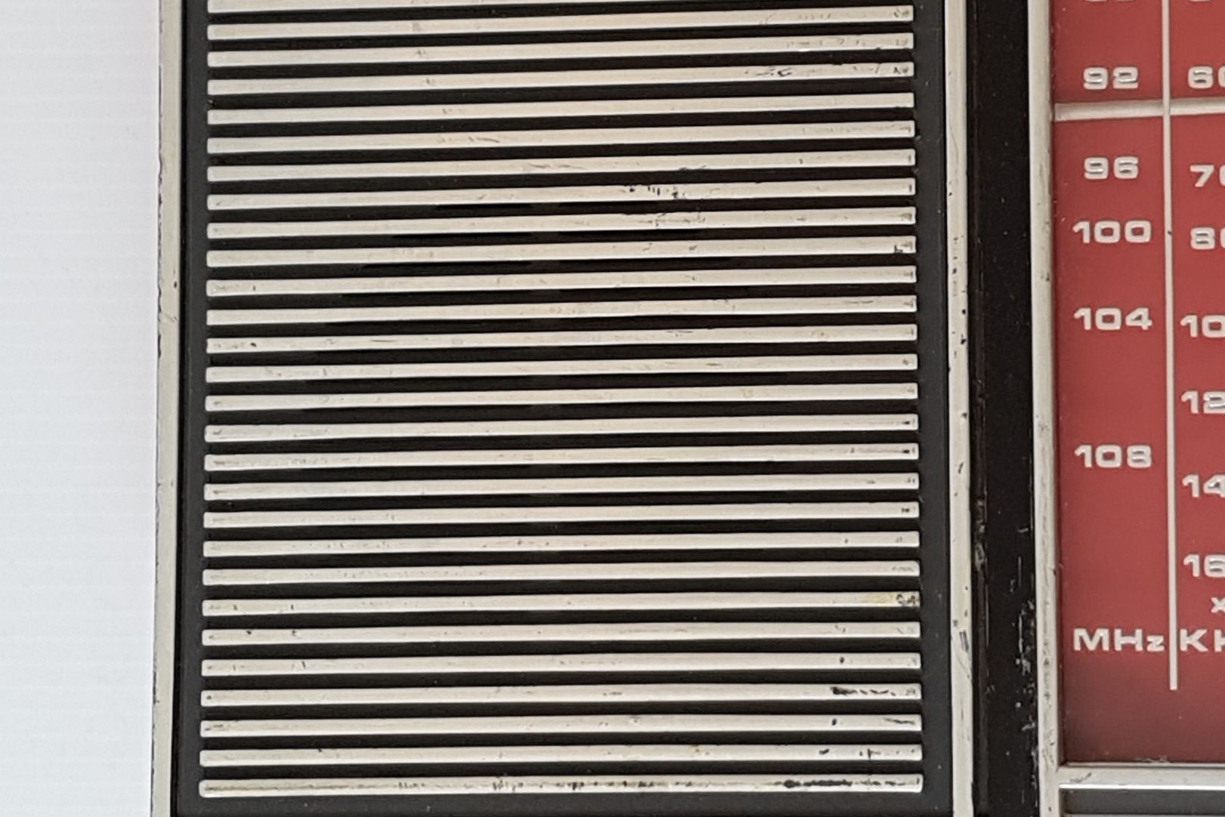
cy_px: 174
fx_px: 1634
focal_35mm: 48
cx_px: 786
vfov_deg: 27.6
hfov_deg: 40.7
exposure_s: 1/50
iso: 80
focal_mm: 4.2
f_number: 1.7
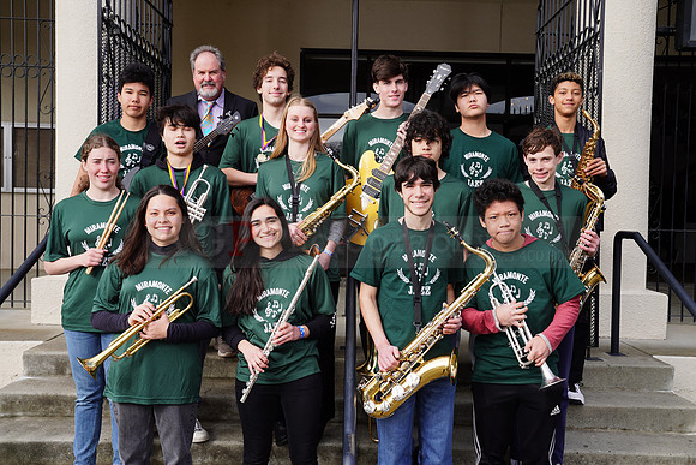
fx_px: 657
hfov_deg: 55.8
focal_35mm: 34
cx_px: 348
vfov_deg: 38.9
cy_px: 232
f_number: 7.1
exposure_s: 1/200
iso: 100
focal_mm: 34
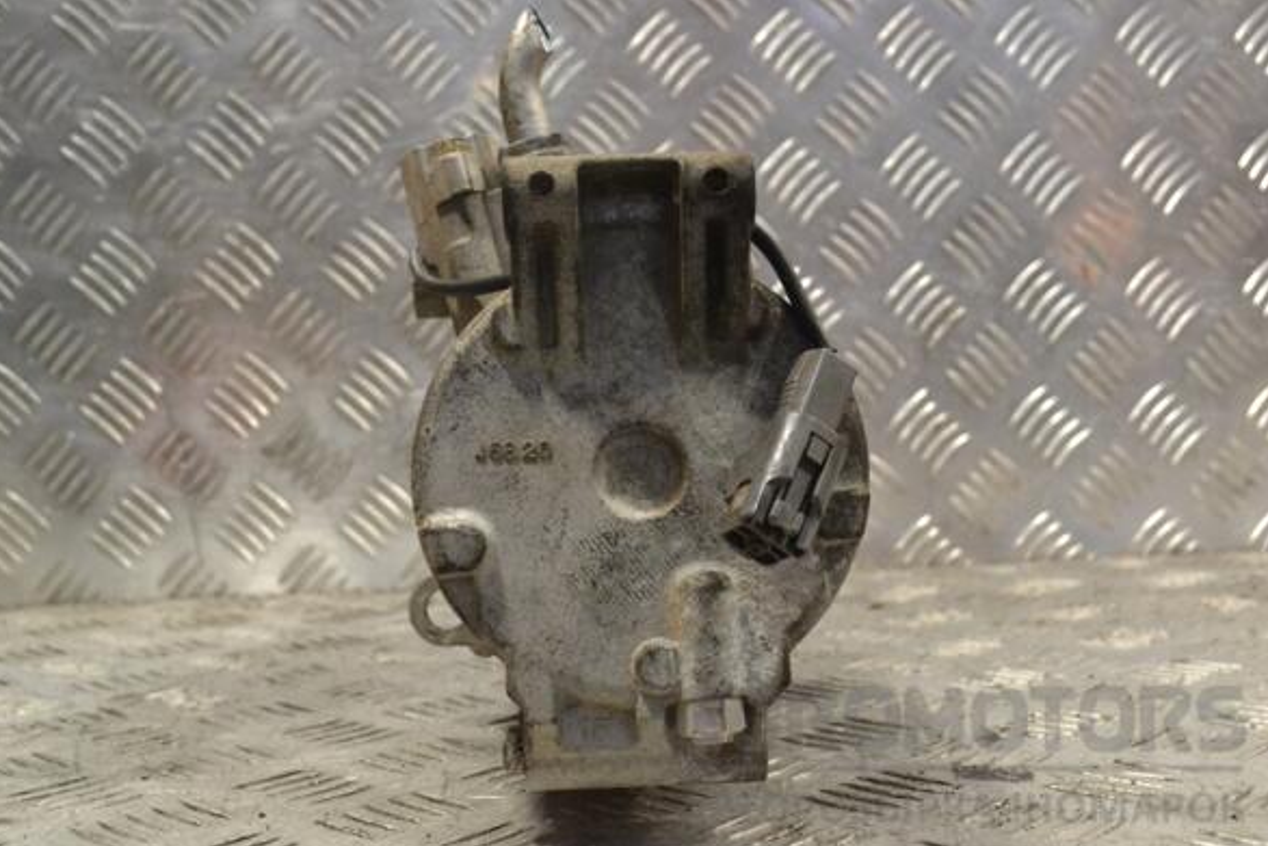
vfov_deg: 30.2
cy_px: 431
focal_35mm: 45
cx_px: 638
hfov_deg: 44.0
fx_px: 1568
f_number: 8
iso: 3200
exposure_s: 1/250
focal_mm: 29
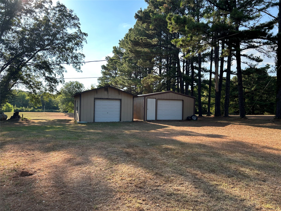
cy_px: 106
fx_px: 211
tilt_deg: +0.0
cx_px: 140
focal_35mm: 26
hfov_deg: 67.3
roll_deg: +0.4
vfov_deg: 53.1
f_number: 1.5
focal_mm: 5.7
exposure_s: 1/1344
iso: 50
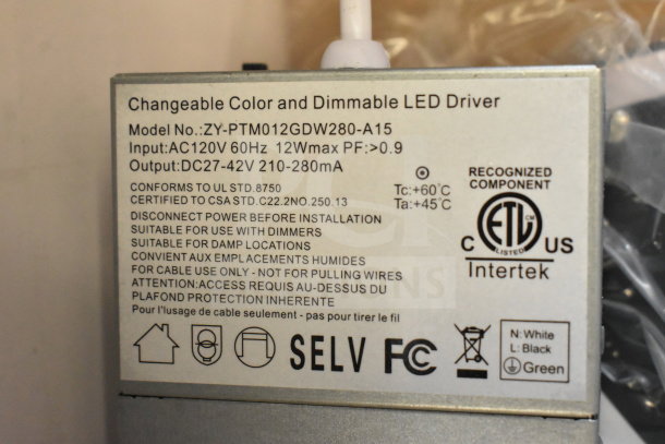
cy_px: 222
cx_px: 332
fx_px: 1109
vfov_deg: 22.6
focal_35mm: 60
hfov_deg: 33.4
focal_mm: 40
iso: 6400
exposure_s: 1/250
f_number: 8
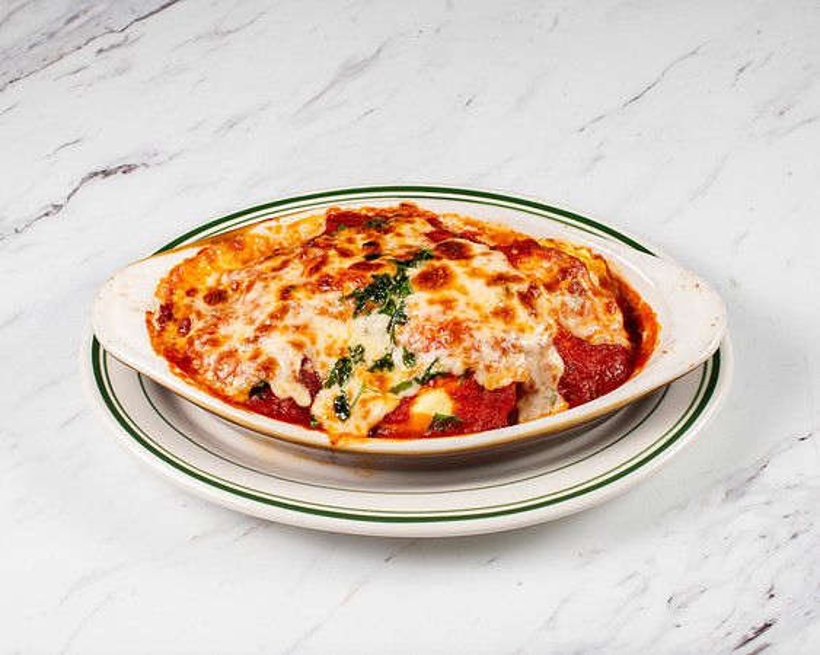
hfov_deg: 31.1
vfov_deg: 25.1
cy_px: 318
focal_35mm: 61
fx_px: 1473
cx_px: 403
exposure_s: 1/250
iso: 200
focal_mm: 50
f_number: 11
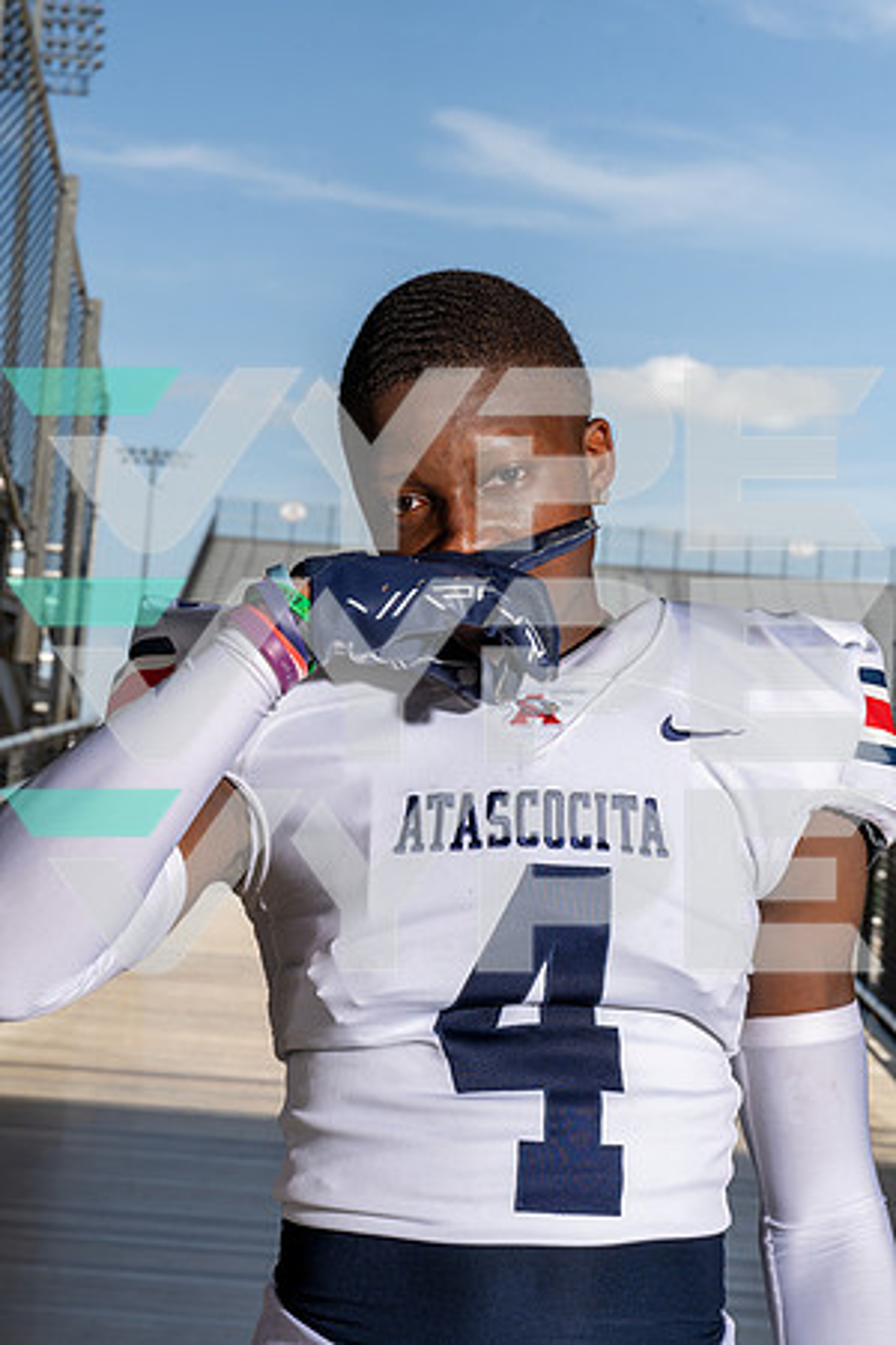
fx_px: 2352
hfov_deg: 21.6
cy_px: 672
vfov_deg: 31.9
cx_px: 448
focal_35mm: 63
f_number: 10
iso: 160
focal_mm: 63
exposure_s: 1/250
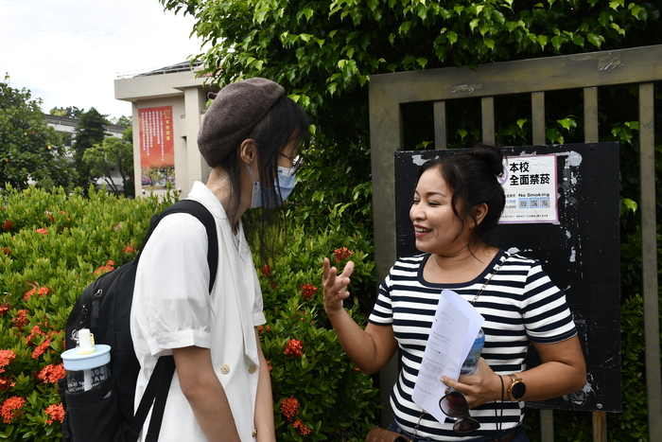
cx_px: 331
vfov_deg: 36.9
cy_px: 221
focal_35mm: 36
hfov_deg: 53.1
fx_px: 662
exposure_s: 1/250
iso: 180
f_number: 8
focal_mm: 24
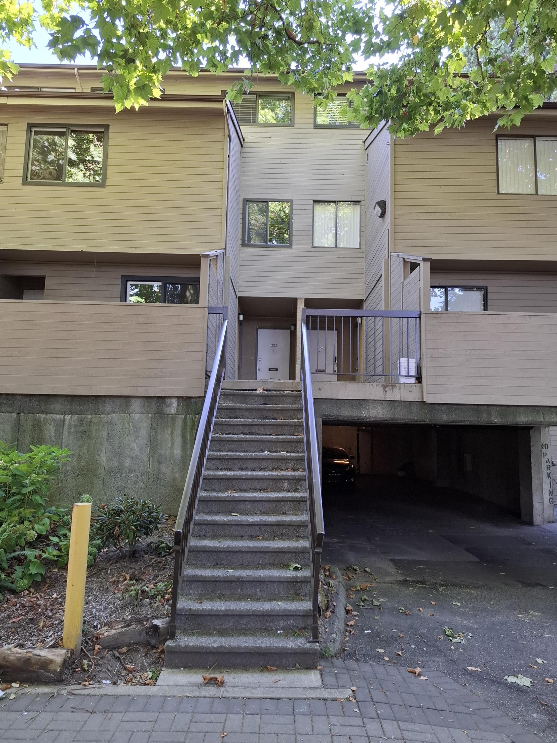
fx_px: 515
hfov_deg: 56.8
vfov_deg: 71.6
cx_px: 276
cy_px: 358
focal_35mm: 24
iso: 125
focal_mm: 5.54
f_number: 1.8
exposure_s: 1/100
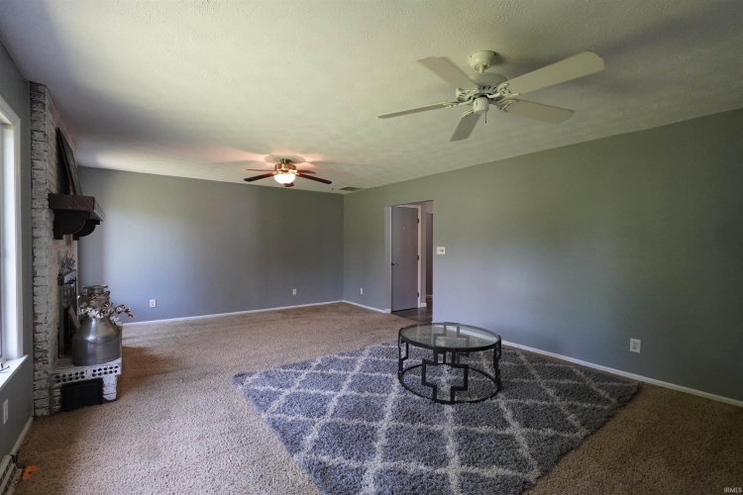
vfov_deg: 72.1
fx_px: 341
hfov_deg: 95.0
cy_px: 248
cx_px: 372
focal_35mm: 16
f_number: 4
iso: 1600
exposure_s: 1/160
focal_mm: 11
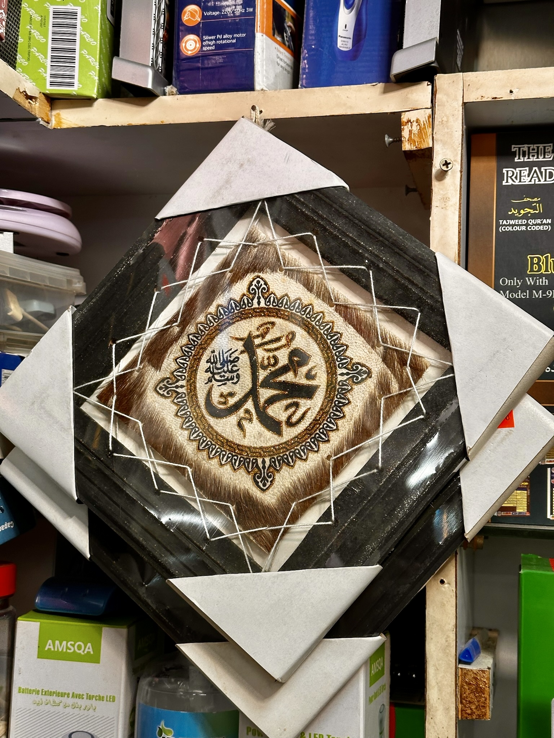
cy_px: 369
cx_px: 277
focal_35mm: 48
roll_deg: -1.3
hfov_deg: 30.3
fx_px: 1024
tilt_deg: +7.1
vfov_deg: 39.7
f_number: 1.78
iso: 100
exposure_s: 1/100
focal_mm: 6.86
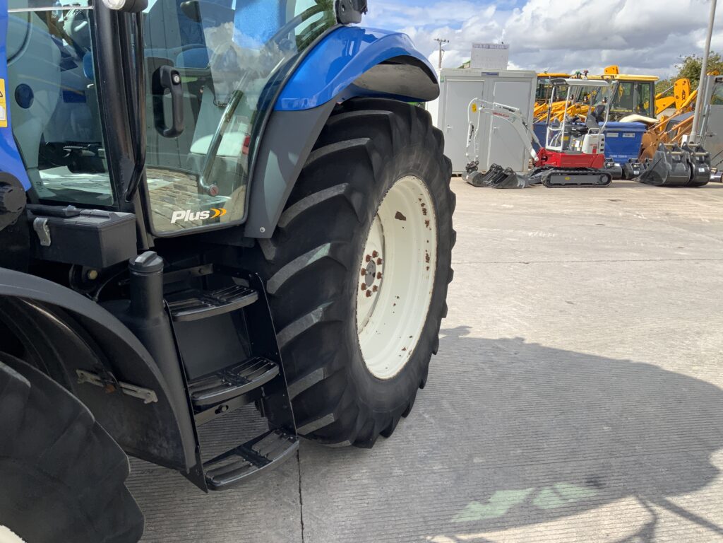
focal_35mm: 29
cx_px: 362
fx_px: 606
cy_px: 272
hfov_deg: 61.7
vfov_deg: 48.2
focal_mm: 3
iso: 16
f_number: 1.8
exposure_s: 1/997
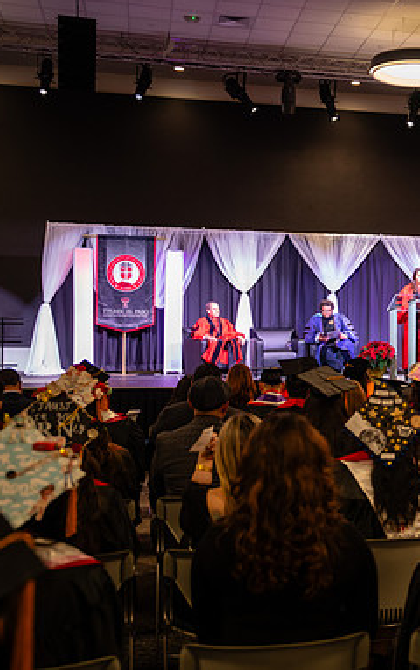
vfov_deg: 37.5
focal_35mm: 54
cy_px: 333
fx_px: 987
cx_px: 413
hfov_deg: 23.1
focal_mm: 35
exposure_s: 1/160
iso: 1250
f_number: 2.8
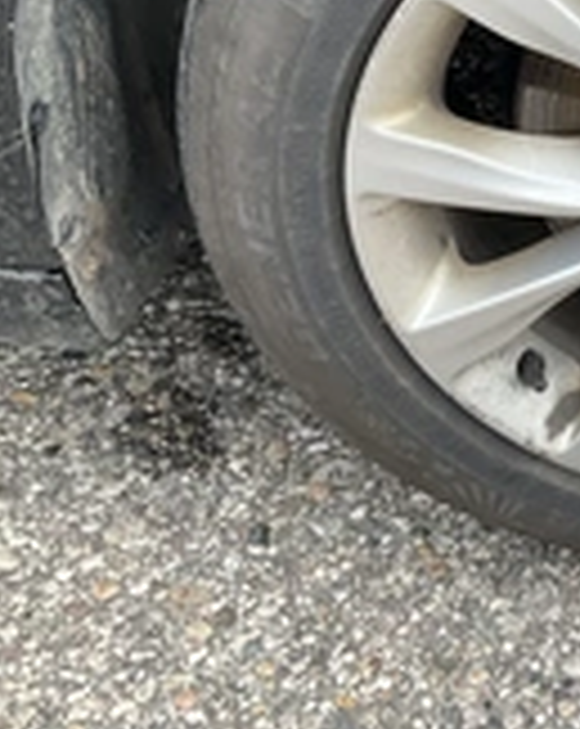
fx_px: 1506
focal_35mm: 70
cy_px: 86
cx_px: 742
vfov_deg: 26.4
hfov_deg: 20.1
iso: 25
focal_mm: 3
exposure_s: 1/309
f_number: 1.8
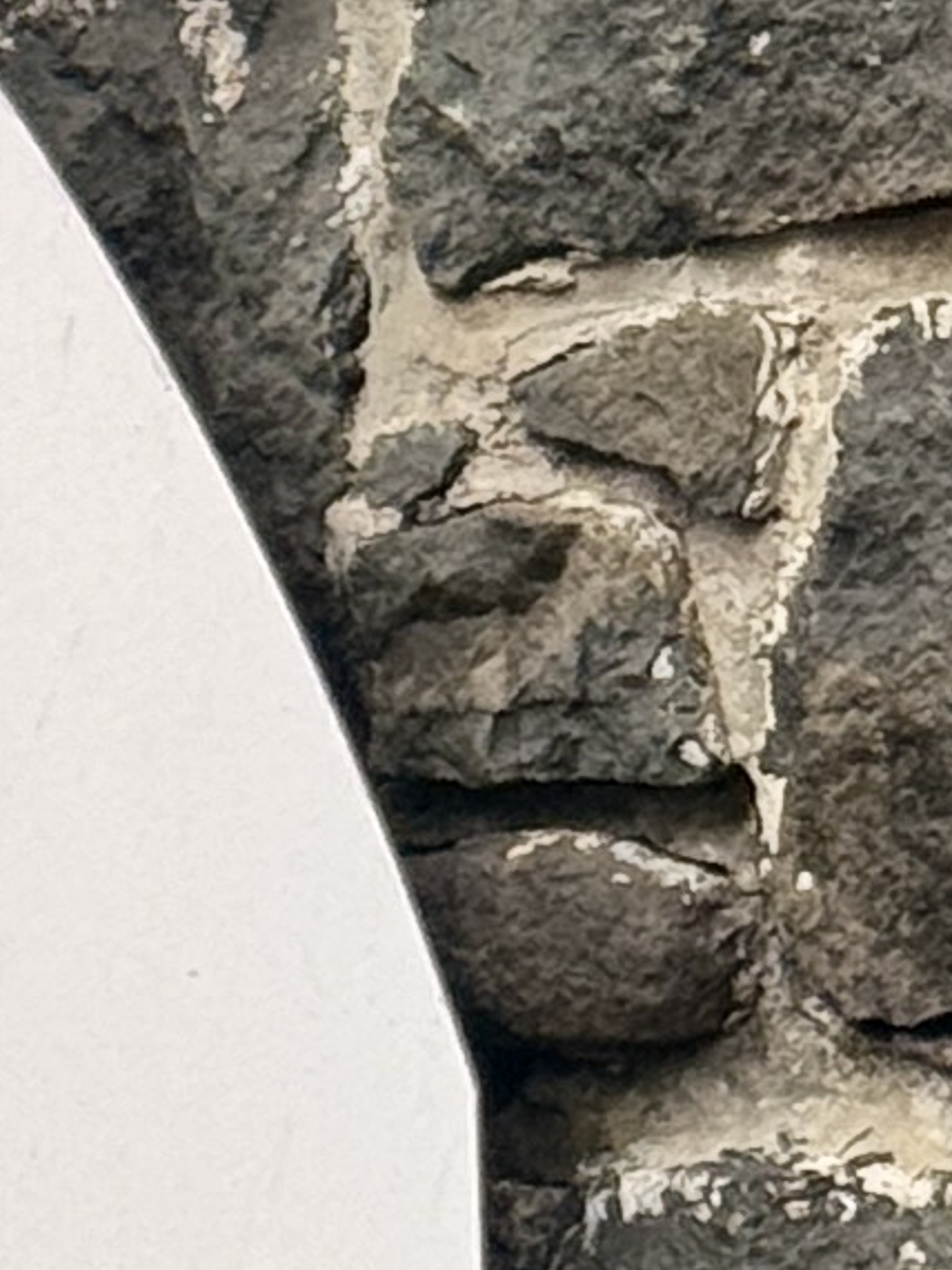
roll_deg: +0.9
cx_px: -1279
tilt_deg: -2.7
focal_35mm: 339
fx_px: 12435
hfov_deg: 4.3
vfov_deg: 5.8
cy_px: 1388
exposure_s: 1/475
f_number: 1.78
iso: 64
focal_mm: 6.76
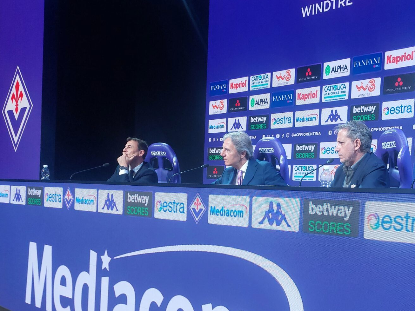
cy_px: 228
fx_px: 563
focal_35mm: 47
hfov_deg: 38.7
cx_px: 340
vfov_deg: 30.4
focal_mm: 5.23
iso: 200
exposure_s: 1/50
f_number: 1.8
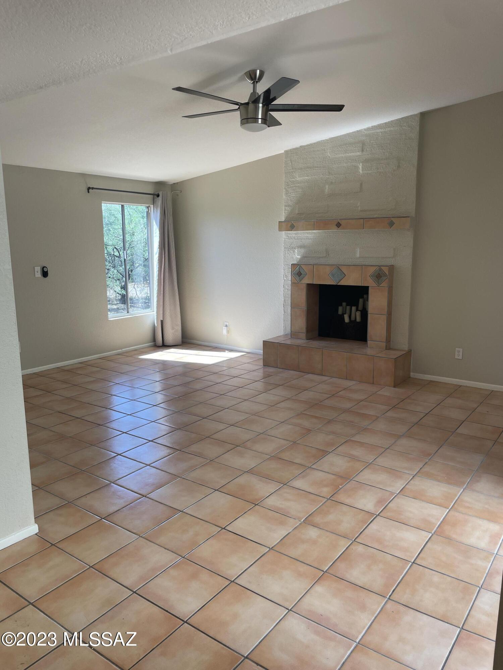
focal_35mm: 26
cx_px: 252
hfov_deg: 53.1
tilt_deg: -9.6
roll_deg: +0.9
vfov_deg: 67.3
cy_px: 335
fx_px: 504
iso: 32
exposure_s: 1/216
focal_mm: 4.2
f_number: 1.6
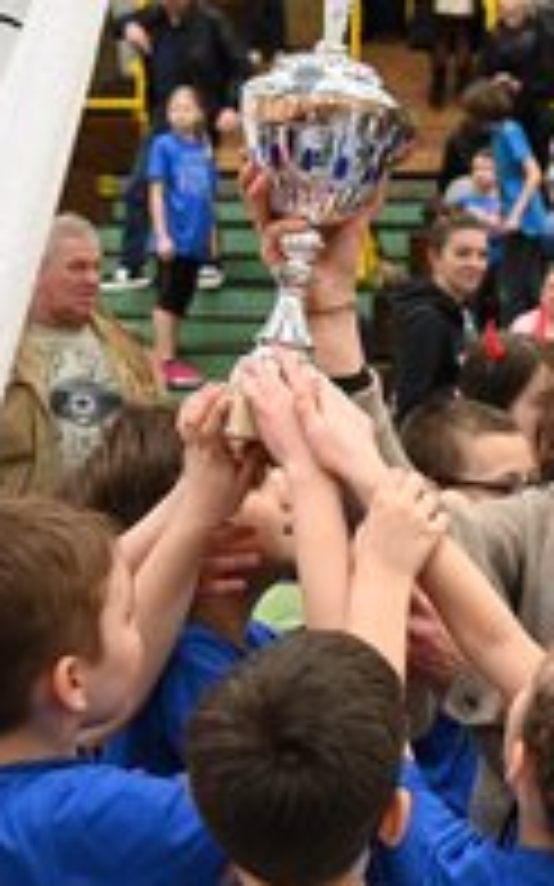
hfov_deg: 13.6
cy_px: 456
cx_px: 559
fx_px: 2297
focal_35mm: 95
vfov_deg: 21.9
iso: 1250
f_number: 5
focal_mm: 46
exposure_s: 1/125
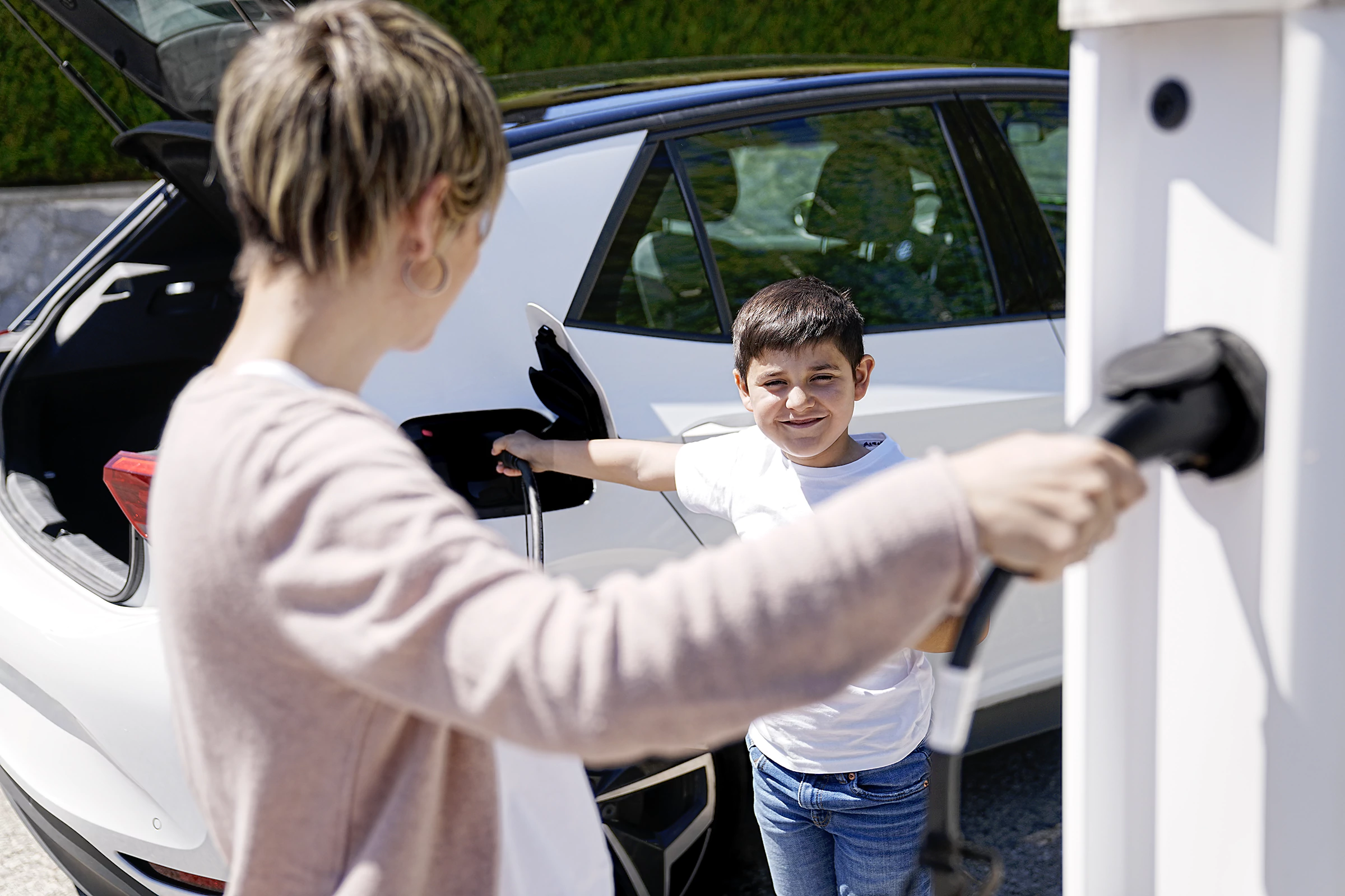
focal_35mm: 44
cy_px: 448
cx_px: 672
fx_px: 1644
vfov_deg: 30.5
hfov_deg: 44.5
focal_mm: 44
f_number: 2.8
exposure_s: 1/1250
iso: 100
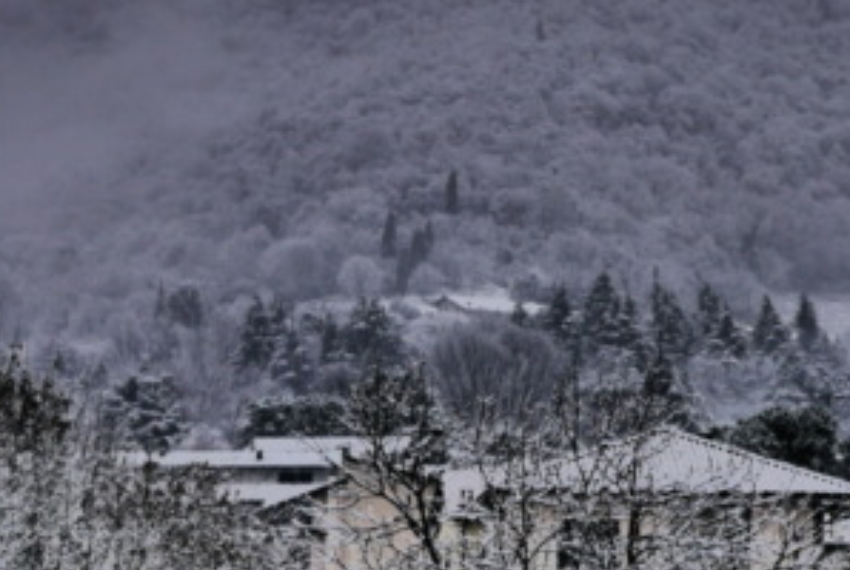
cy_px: 101
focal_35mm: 171
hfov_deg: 11.9
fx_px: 4046
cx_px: 793
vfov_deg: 8.0
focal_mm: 34
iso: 200
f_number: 2.8
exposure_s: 1/1600
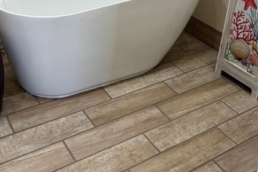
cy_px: 1
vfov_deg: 26.1
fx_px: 351
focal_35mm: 49
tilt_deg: -22.7
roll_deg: -5.3
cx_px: 124
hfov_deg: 40.3
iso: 80
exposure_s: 1/60
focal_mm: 5.96
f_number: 1.6
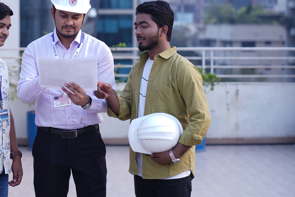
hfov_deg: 15.5
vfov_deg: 10.4
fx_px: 1082
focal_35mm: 132
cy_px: 55
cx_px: 83
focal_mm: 85
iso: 64
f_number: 3.2
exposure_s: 1/200
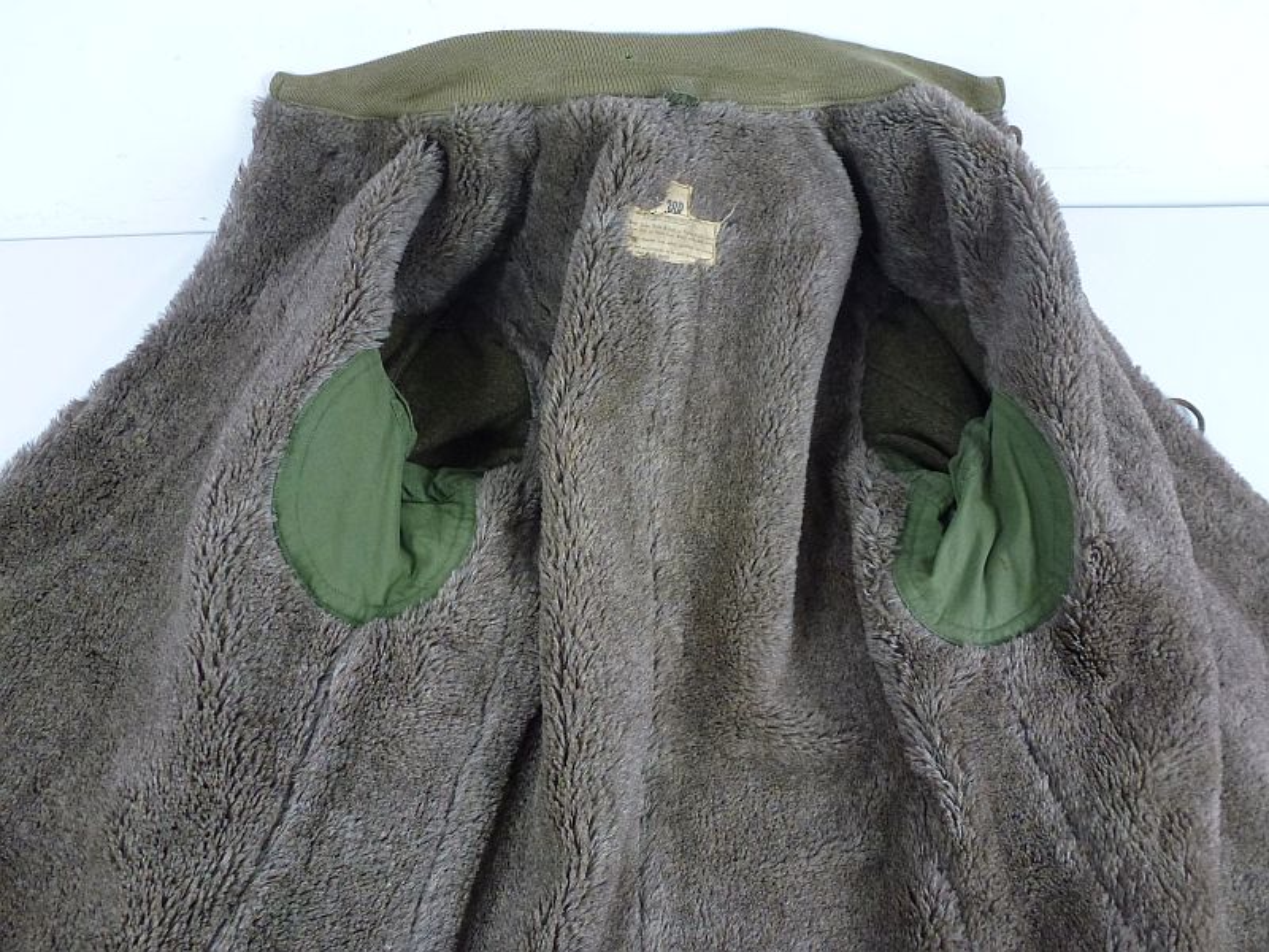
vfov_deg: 56.8
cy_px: 476
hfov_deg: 71.6
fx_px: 880
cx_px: 634
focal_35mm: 24
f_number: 3.3
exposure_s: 1/60
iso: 250
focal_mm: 4.3
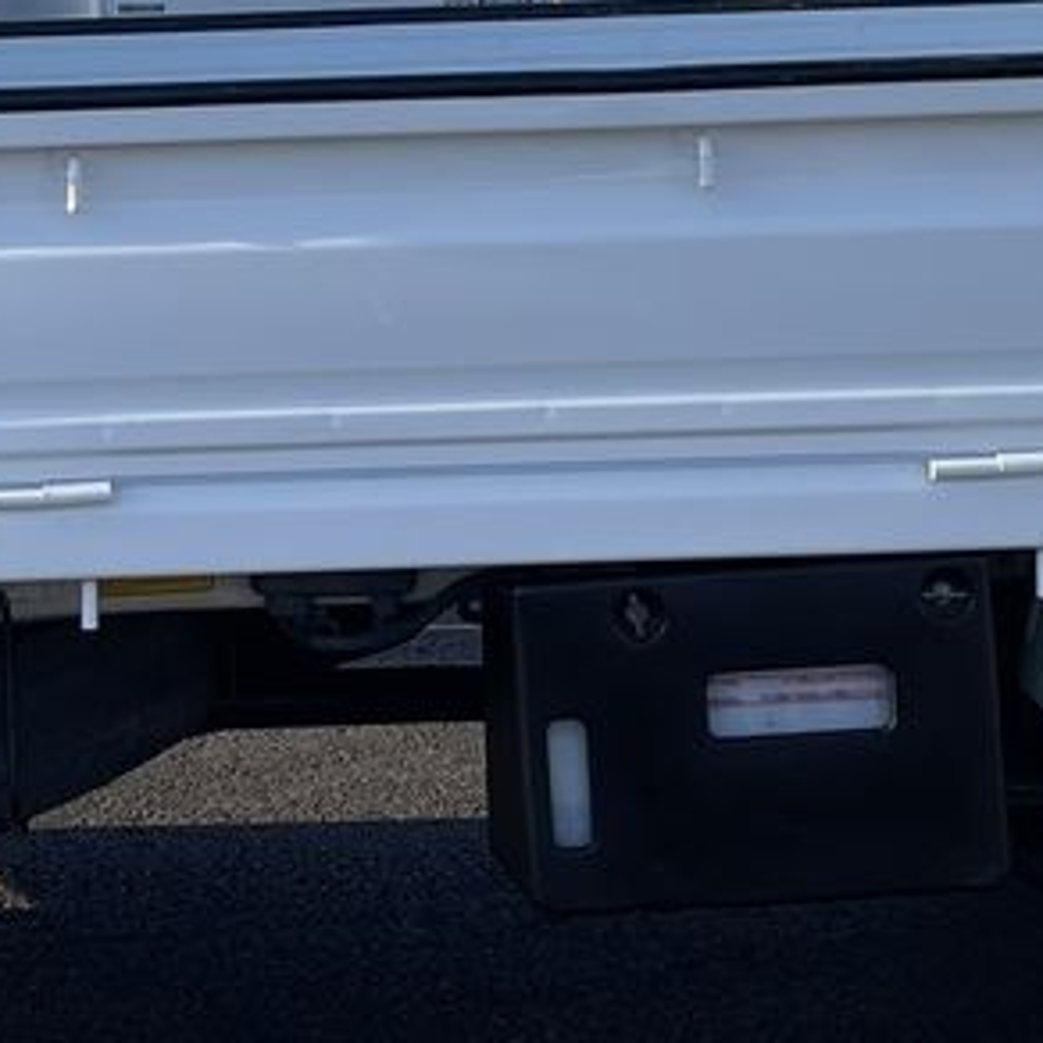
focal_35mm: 97
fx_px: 3307
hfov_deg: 17.7
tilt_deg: -3.2
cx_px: 179
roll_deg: -1.6
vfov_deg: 17.5
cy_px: 14
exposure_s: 1/1175
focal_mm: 5.1
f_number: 1.6
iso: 32
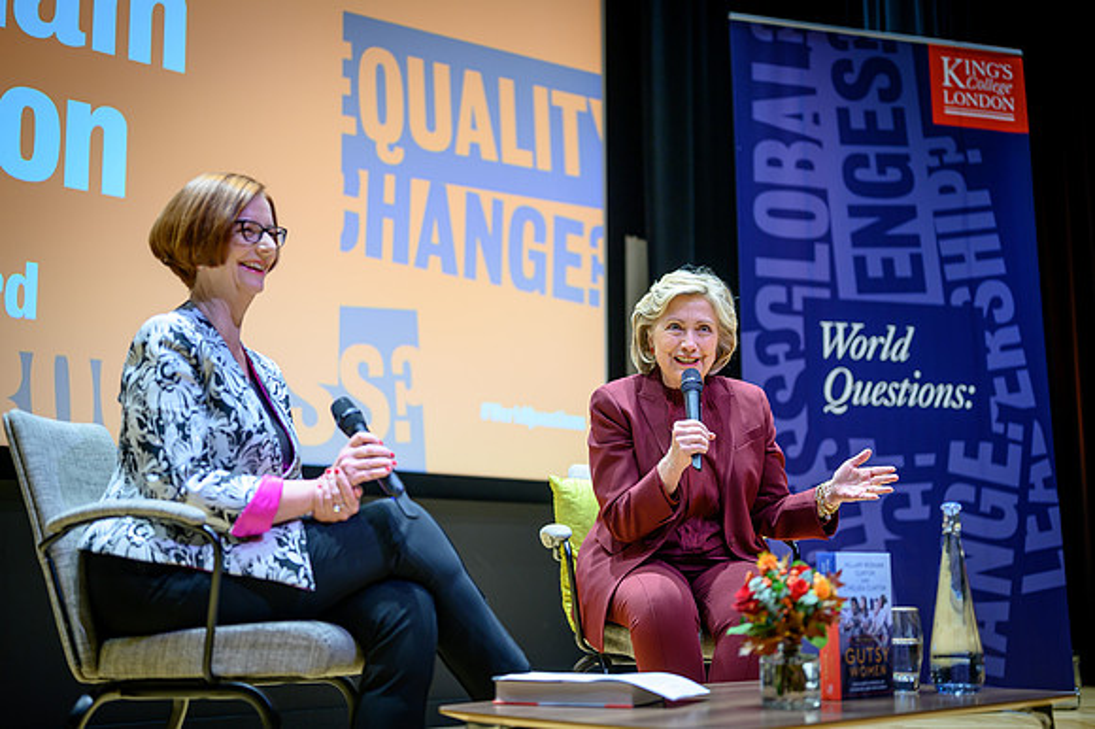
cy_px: 364
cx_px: 548
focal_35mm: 50
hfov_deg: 39.6
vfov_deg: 27.0
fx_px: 1520
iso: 560
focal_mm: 50
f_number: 1.8
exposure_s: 1/320
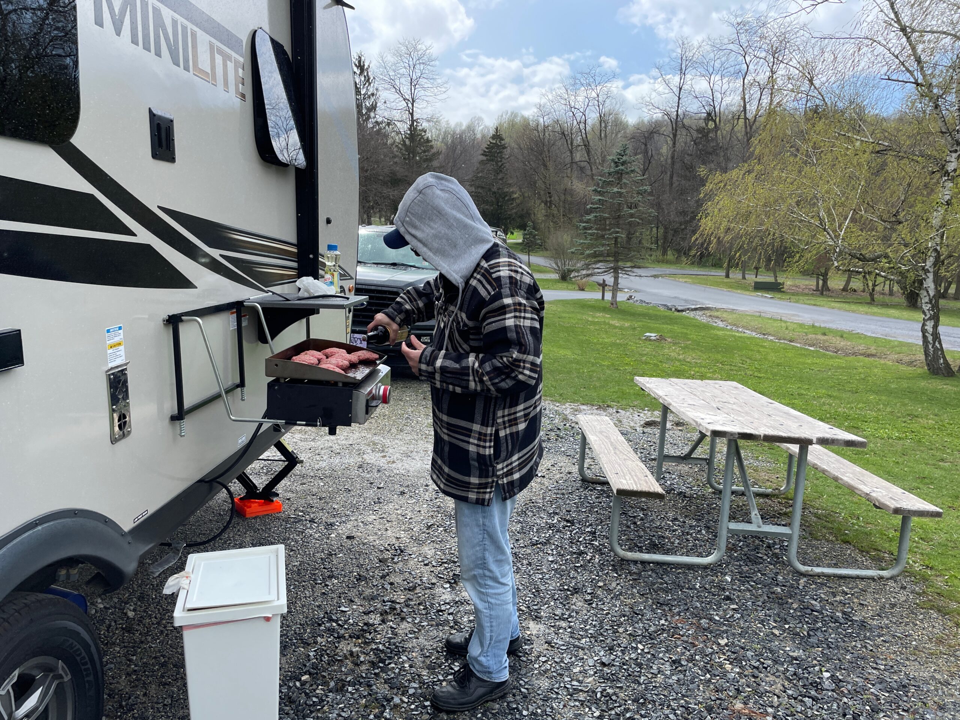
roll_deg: -0.4
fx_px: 721
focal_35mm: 26
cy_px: 360
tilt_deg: -10.8
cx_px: 480
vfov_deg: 53.1
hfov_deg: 67.3
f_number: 1.6
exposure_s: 1/1435
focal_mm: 4.2
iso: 32
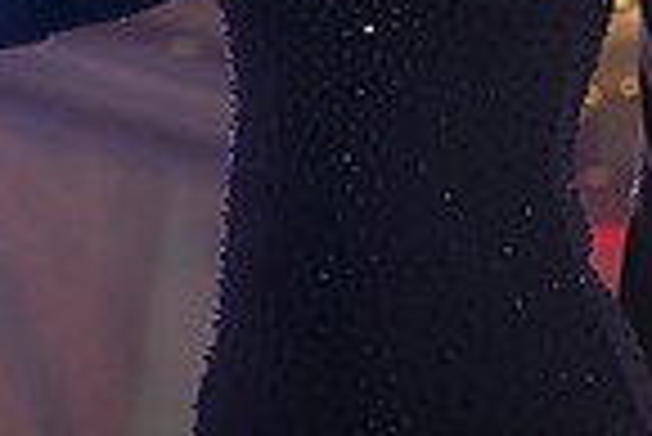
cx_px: 621
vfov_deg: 4.0
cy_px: -205
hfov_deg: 6.0
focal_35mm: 344
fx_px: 6236
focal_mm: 86
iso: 1600
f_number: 5
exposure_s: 1/250
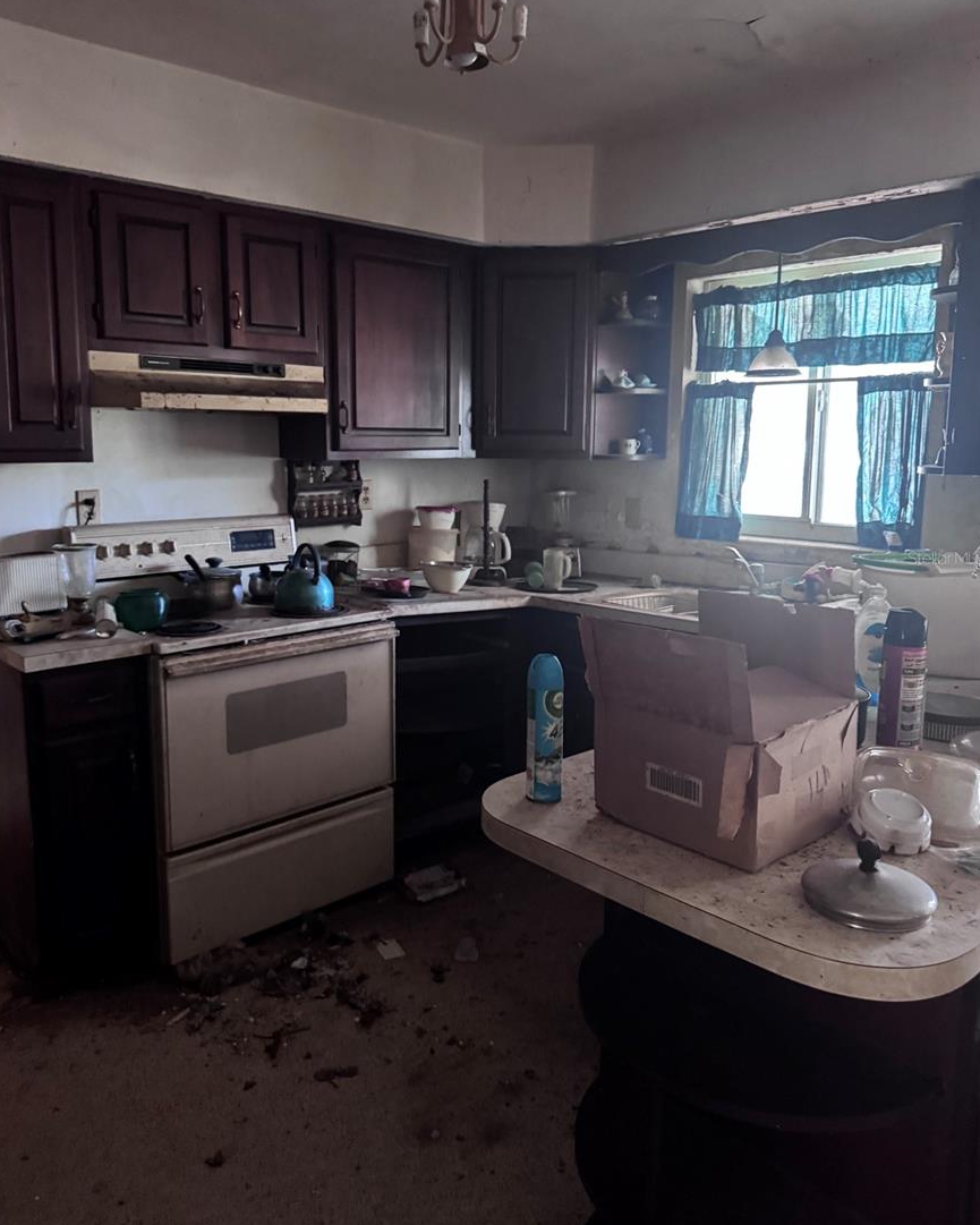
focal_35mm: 26
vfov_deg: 65.9
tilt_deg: -4.9
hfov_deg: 54.9
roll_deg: +0.5
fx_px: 943
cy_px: 558
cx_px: 478
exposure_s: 1/31
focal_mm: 6.76
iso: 1000
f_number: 1.78
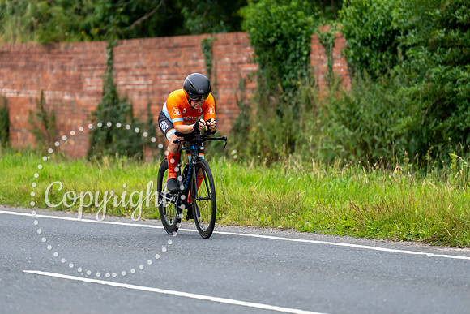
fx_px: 3626
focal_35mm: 278
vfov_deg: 5.0
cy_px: 133
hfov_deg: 7.4
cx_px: 173
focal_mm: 197
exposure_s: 1/800
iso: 800
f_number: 2.8
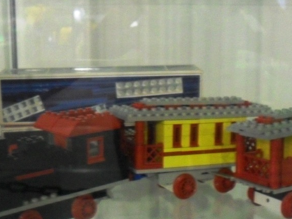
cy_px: 145
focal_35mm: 63
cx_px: 154
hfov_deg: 30.7
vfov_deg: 23.2
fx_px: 532
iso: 400
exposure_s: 1/15
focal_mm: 6.3
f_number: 3.2
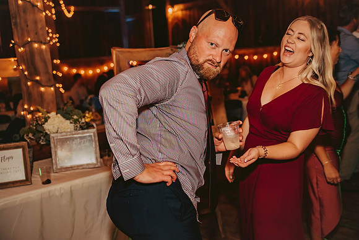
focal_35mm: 46
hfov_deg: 42.7
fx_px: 459
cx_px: 180
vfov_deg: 29.3
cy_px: 120
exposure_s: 1/160
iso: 1000
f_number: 2.8
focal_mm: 46
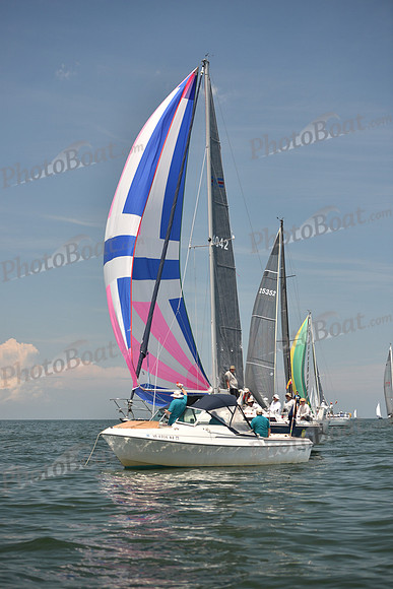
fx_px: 1145
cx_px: 196
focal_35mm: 70
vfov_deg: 28.8
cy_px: 294
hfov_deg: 19.5
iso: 320
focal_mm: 70
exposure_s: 1/2000
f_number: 3.5
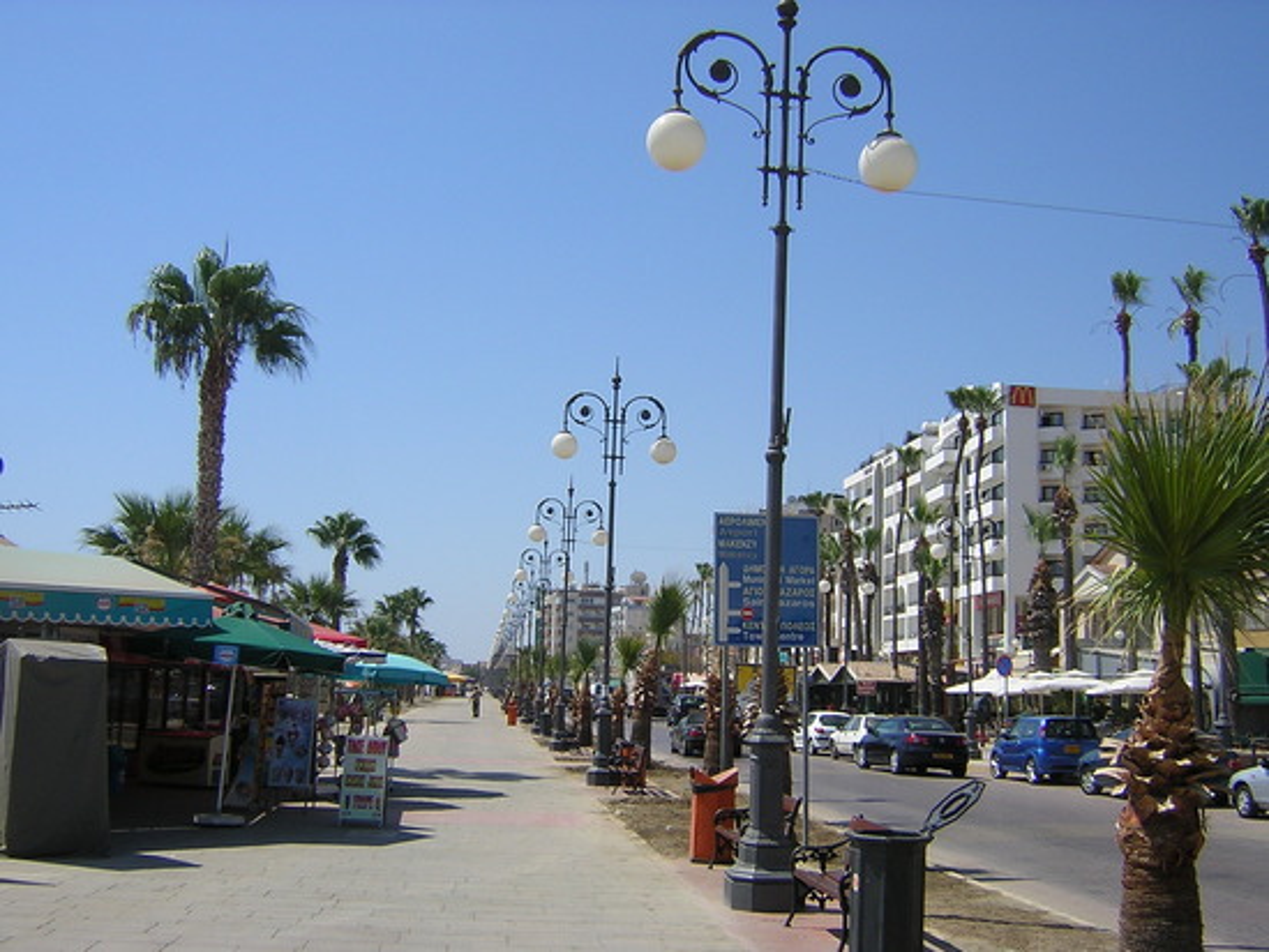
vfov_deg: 39.7
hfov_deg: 51.3
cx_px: 634
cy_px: 476
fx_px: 1320
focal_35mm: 36
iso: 100
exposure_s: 1/532
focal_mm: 4.7
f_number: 5.2
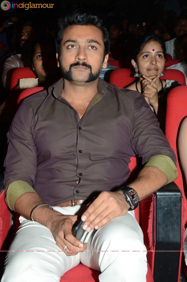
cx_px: 94
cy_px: 141
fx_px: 493
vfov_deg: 32.0
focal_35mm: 63
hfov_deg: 21.5
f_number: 6.3
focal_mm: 42
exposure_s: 1/160
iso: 250
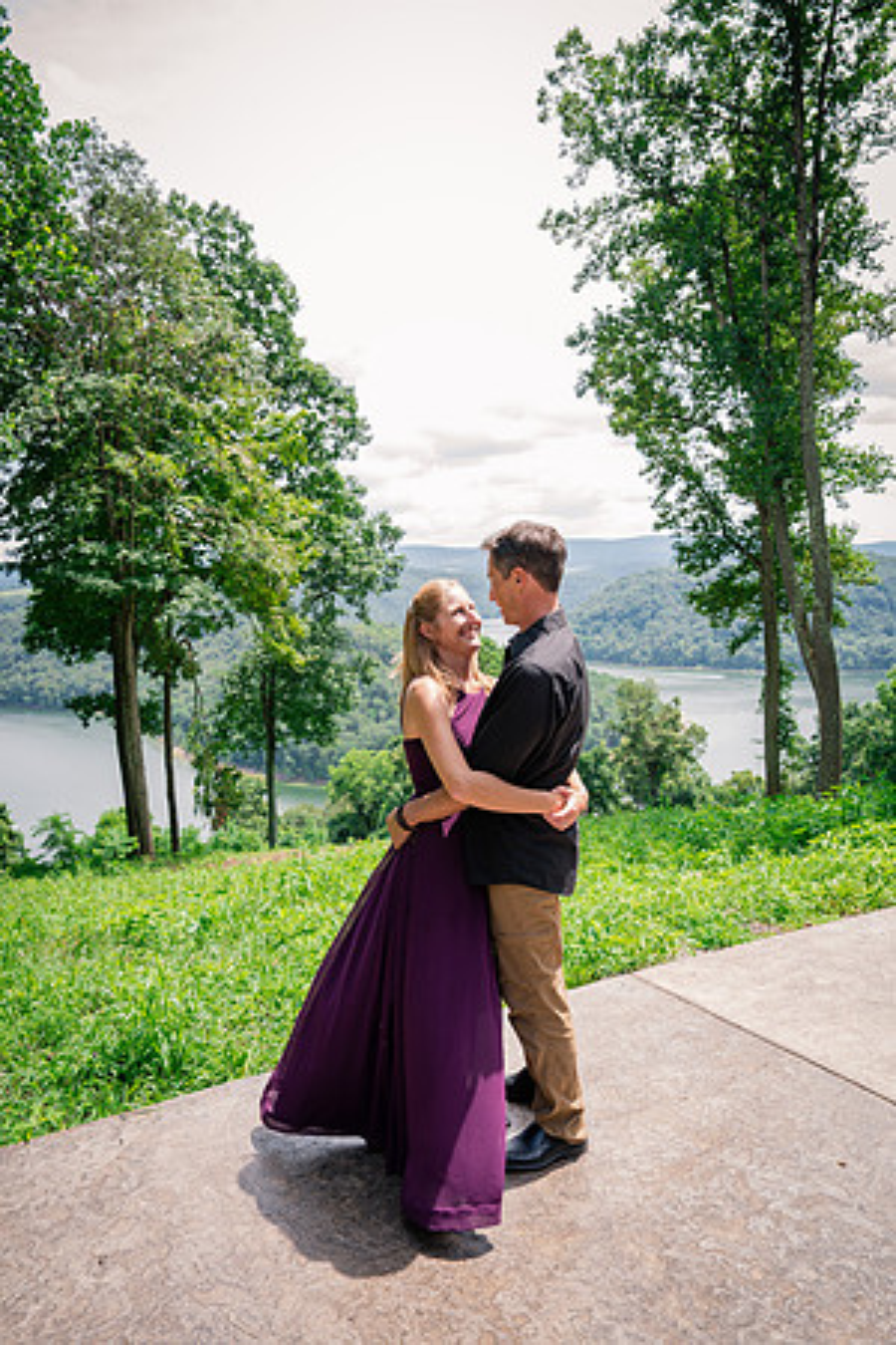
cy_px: 672
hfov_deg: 53.1
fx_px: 896
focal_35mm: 24
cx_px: 448
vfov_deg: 73.7
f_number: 4
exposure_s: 1/250
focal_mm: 24
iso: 160
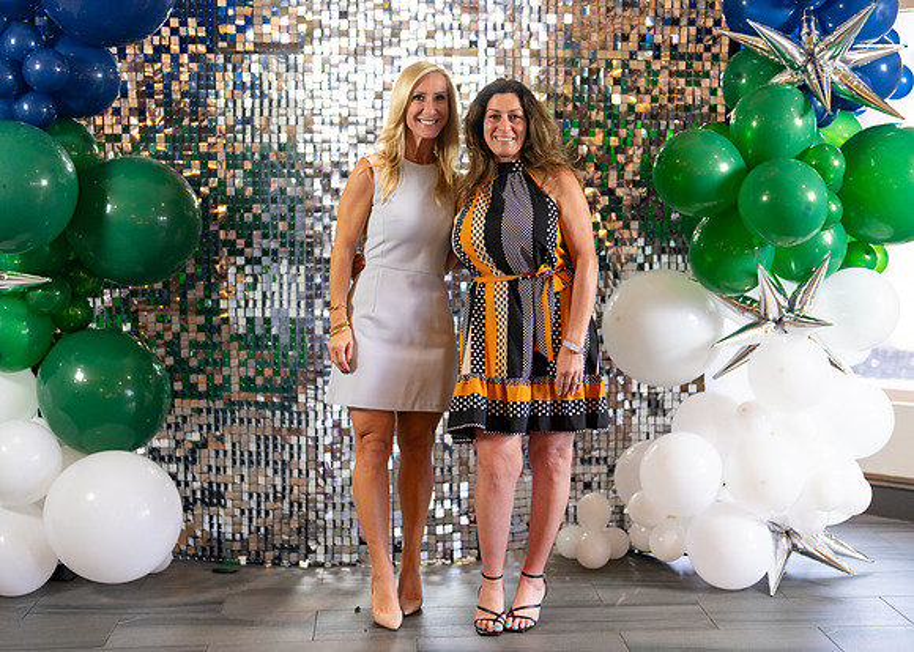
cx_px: 484
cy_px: 326
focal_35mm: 53
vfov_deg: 26.4
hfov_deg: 36.4
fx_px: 1388
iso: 800
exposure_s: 1/320
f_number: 1.2
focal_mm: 50
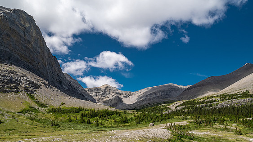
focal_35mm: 27
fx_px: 181
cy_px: 97
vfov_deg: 42.2
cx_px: 126
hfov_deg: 69.9
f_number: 8
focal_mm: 12
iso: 200
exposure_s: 1/250
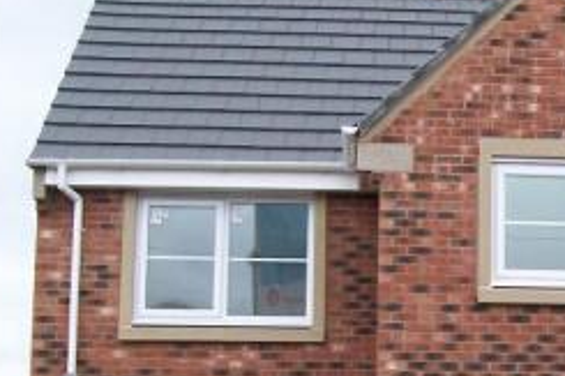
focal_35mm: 89
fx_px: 1396
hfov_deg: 22.6
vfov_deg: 15.0
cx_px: 453
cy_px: 400
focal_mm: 6
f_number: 2.7
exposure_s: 1/478
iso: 80
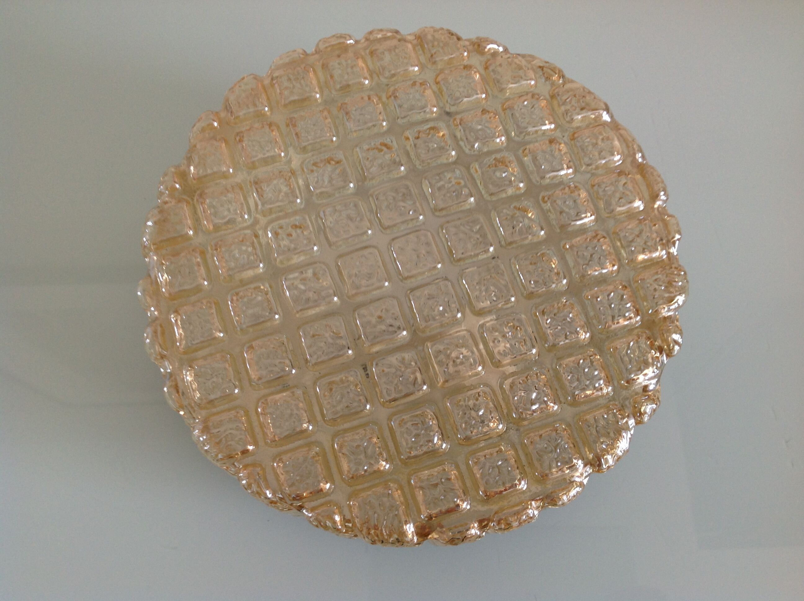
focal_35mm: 35
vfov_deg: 40.6
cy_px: 300
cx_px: 402
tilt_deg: -73.2
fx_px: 812
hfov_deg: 52.7
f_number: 2.4
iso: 64
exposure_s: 1/15
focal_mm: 4.28
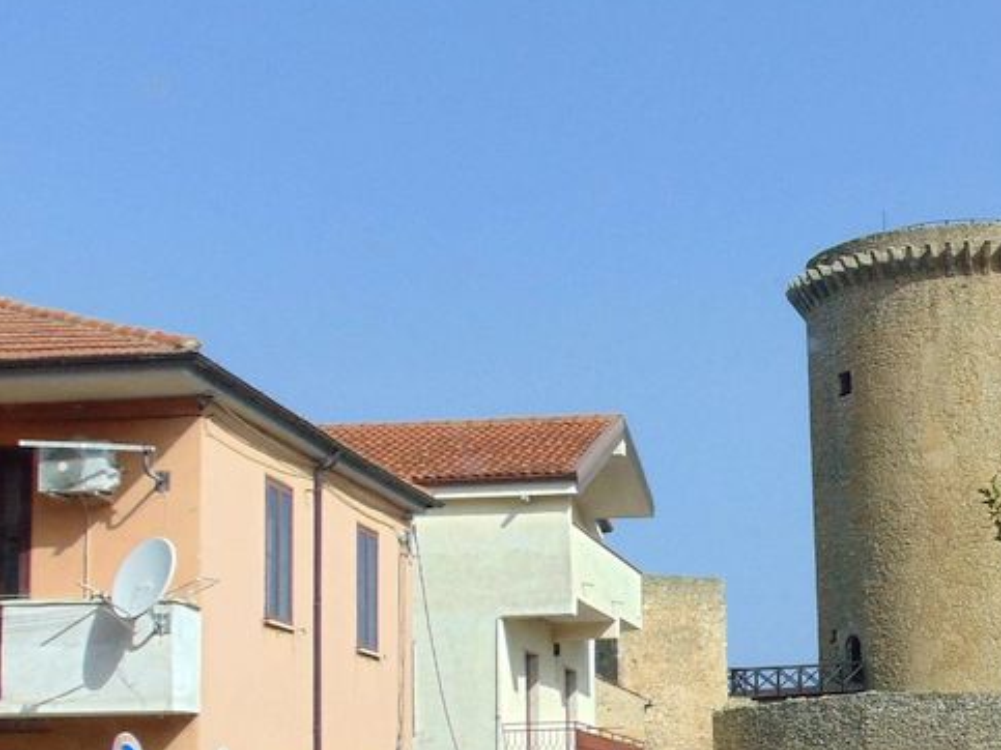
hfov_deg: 23.2
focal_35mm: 82
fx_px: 2371
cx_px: 910
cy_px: 510
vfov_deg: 17.9
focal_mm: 5.8
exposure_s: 1/320
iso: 80
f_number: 3.2
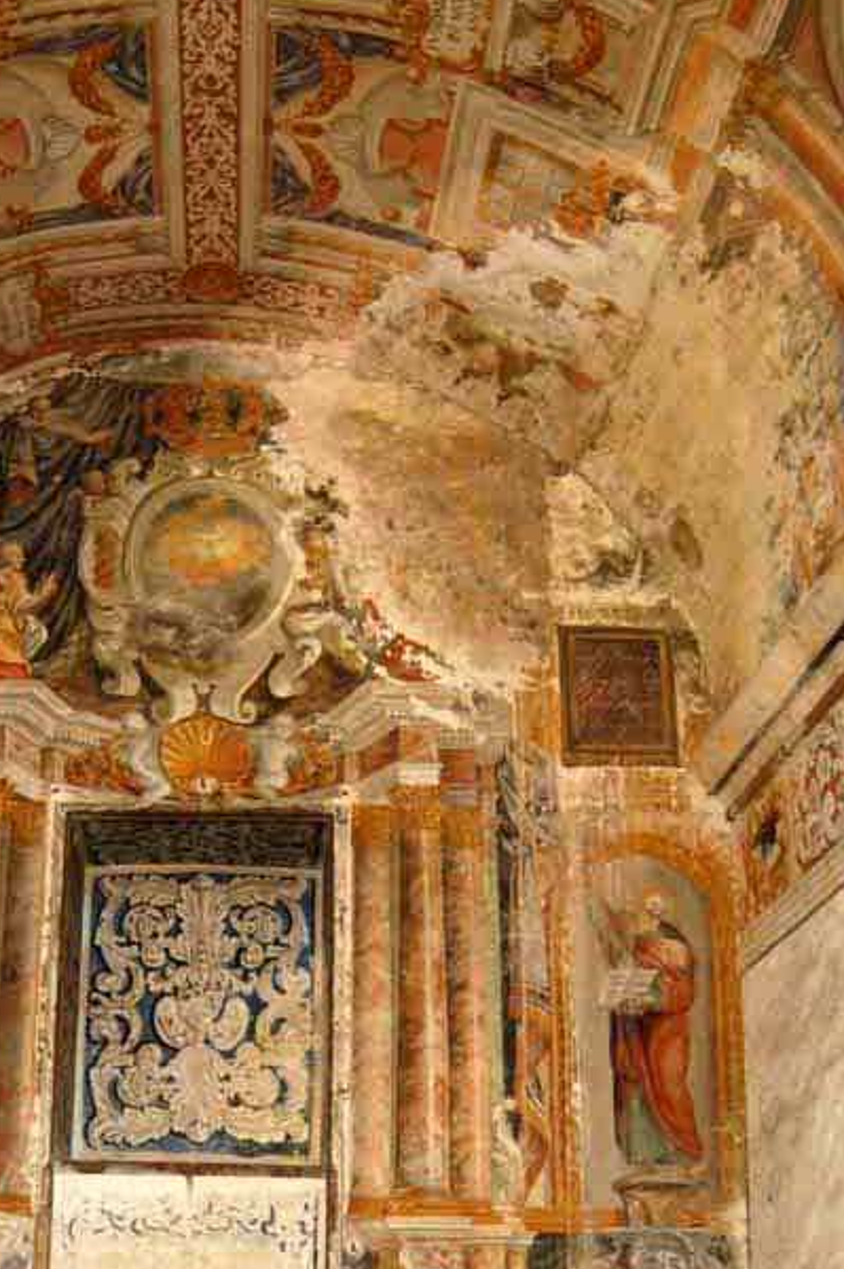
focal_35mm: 45
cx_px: 196
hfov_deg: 29.3
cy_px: 990
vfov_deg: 42.0
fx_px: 1585
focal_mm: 18
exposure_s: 1/60
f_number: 3.5
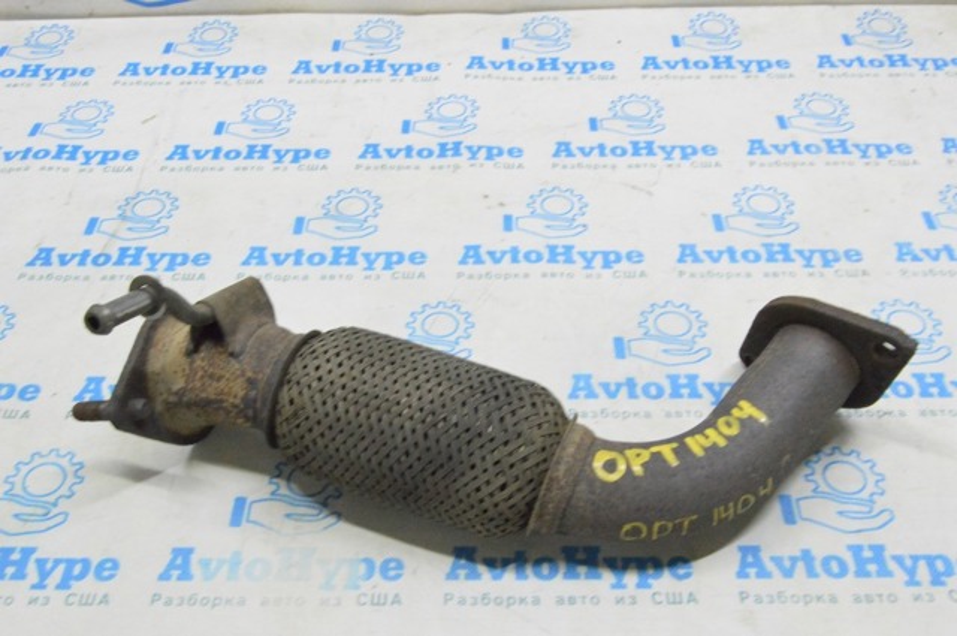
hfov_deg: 49.6
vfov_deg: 34.1
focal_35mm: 39
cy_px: 318
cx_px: 478
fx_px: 1035
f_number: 20
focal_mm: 26
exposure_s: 1/20
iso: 6400
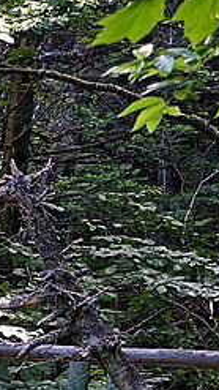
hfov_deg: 2.7
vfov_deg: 4.8
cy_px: 401
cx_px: 134
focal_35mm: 454
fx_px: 4682
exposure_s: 1/50
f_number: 9
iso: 800
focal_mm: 89
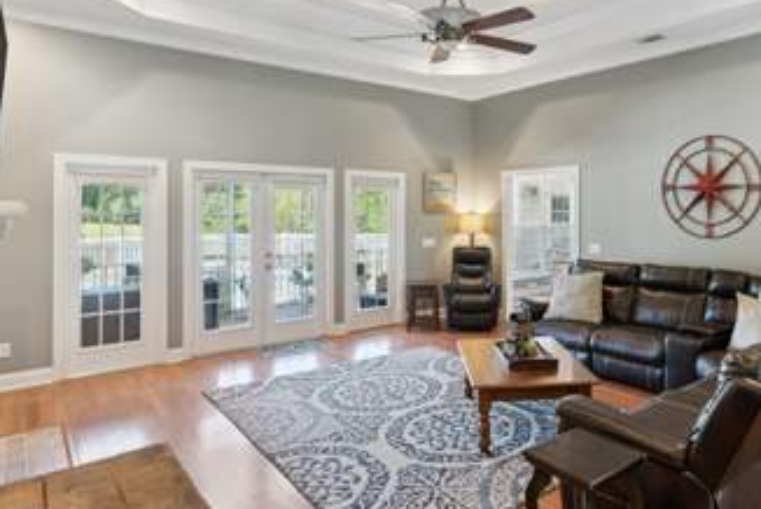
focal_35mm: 25
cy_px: 210
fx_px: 529
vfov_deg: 51.1
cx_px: 481
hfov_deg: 70.2
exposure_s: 1/5
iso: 250
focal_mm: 17
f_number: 8
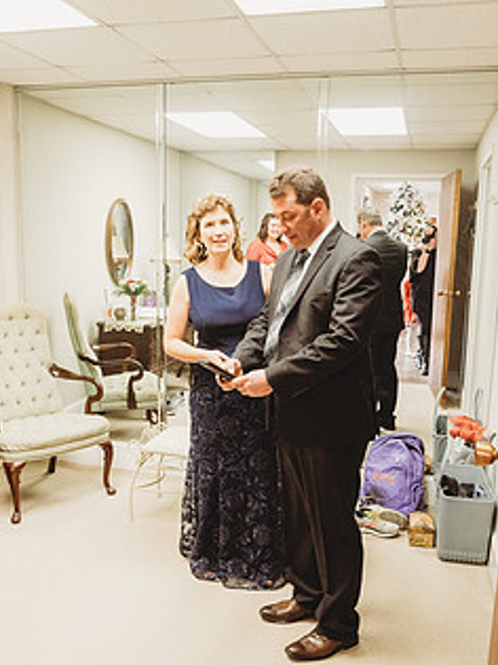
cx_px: 251
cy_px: 353
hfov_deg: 42.9
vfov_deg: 55.3
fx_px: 633
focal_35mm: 33
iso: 5000
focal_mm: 24
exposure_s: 1/125
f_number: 4
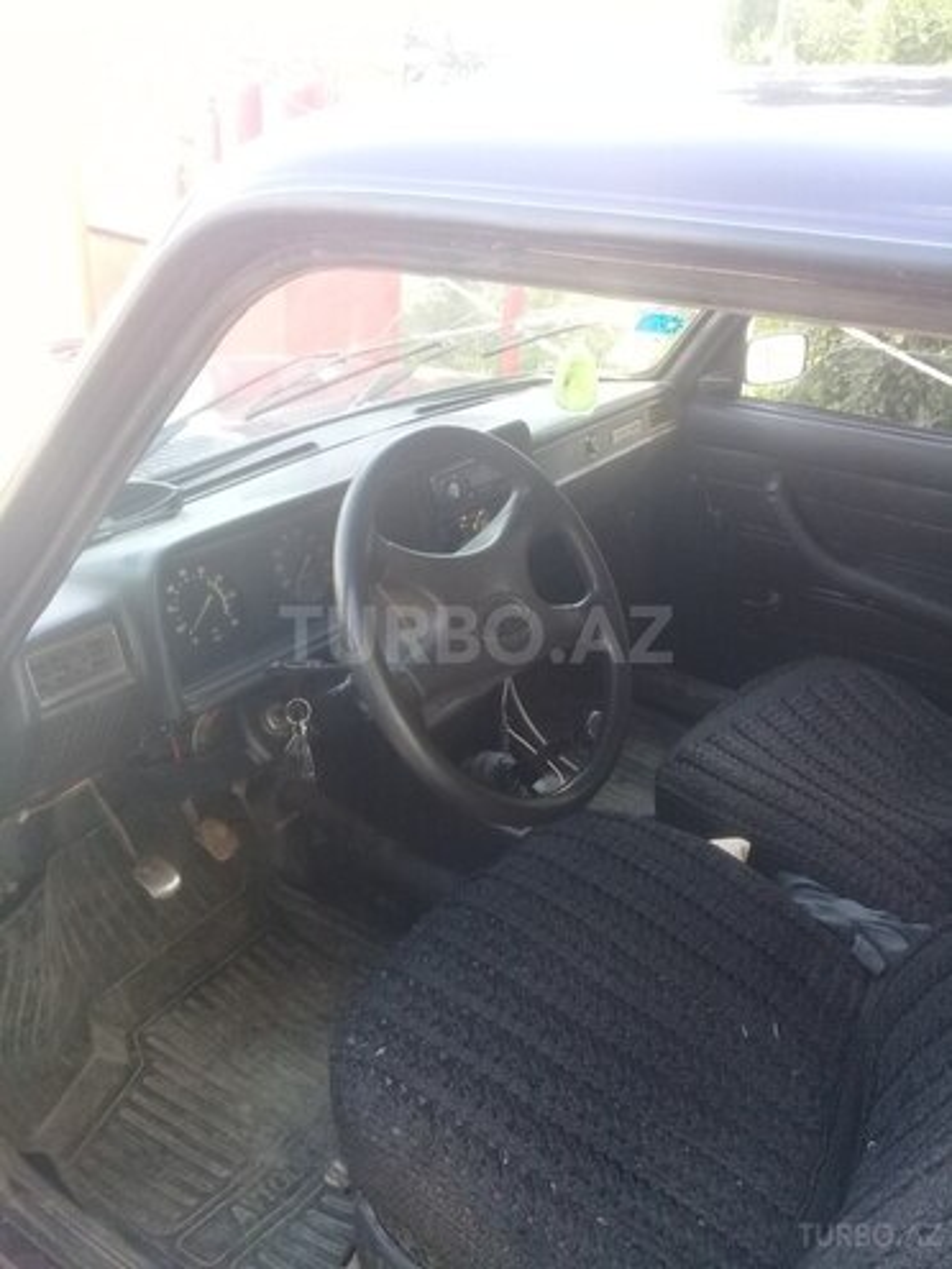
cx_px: 476
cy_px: 634
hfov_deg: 45.4
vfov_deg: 58.4
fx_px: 1137
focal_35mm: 31
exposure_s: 1/50
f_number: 2.2
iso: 80
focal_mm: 3.3
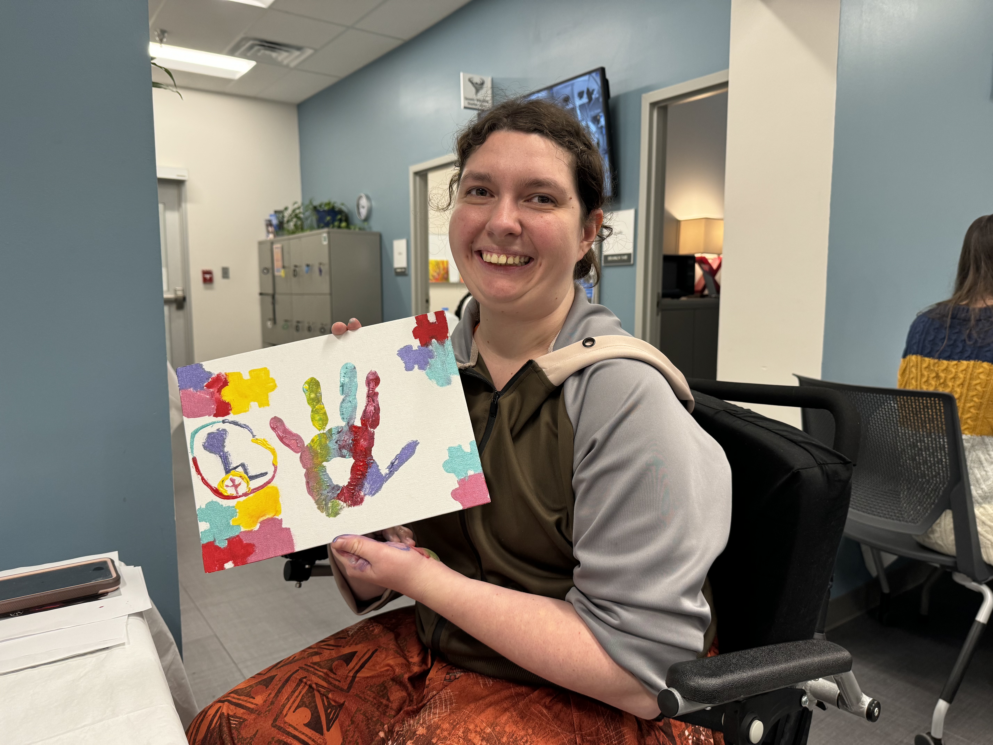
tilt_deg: -6.3
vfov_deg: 56.8
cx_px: 496
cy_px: 372
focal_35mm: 24
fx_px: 688
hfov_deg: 71.6
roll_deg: +0.4
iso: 200
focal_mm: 6.86
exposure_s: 1/121
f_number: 1.78
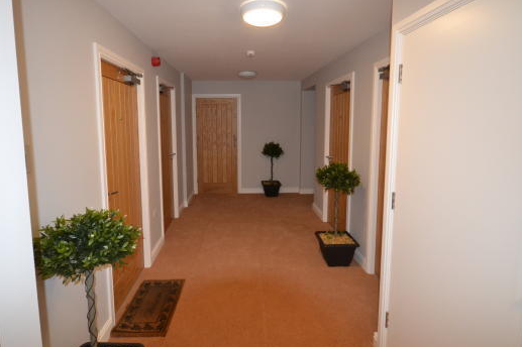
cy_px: 149
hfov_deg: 89.9
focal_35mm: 18
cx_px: 246
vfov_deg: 67.0
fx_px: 261
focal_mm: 10
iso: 2200
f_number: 4
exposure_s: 1/60
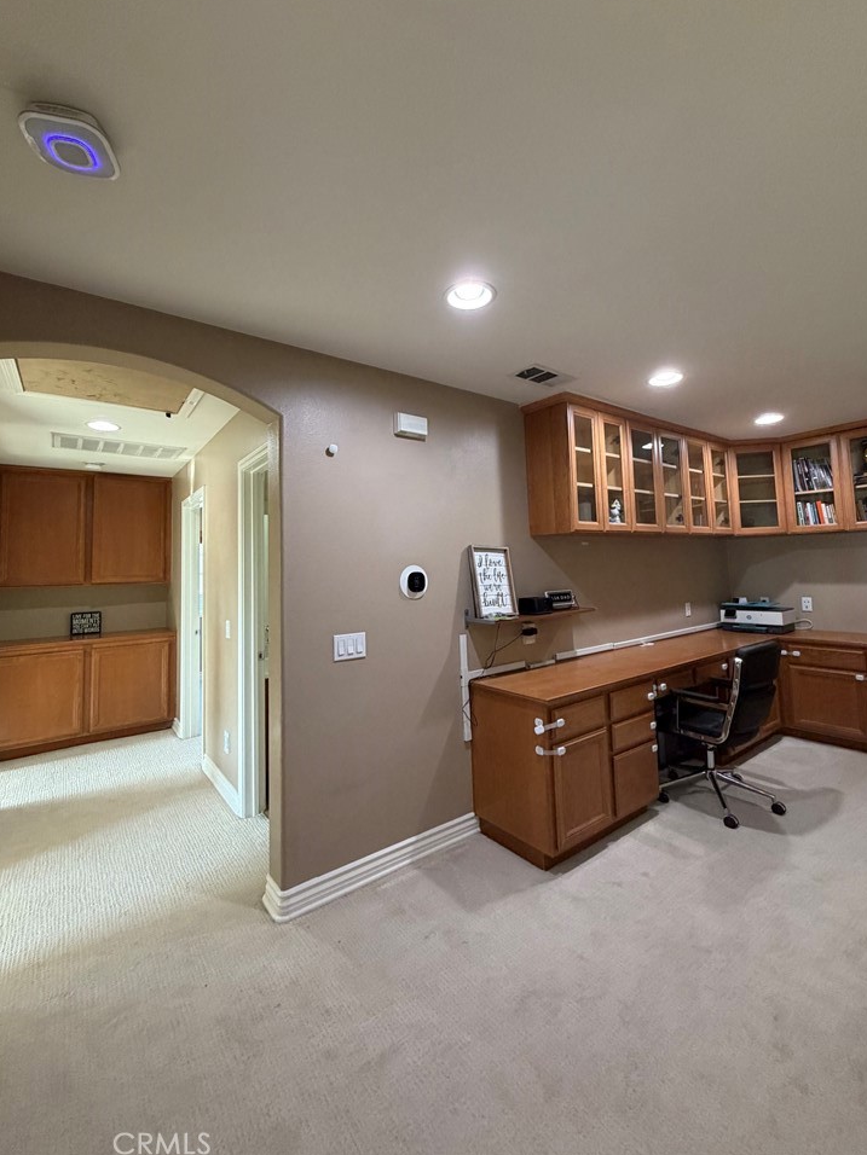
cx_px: 437
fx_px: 501
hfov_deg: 81.7
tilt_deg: +4.6
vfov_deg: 98.1
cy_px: 542
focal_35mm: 15
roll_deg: +1.5
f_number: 2.2
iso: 250
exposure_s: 1/60
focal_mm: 2.22
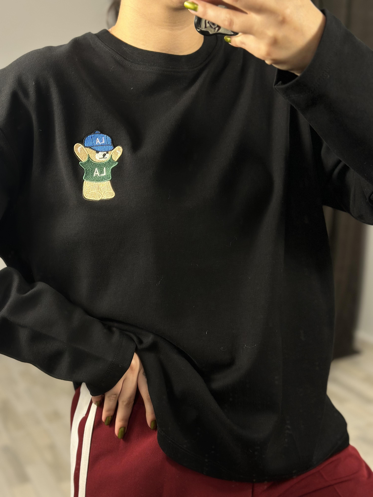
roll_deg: +4.0
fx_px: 690
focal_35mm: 48
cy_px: 248
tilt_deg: -37.0
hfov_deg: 30.3
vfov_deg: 39.7
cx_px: 186
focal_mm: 6.86
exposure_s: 1/50
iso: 200
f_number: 1.78
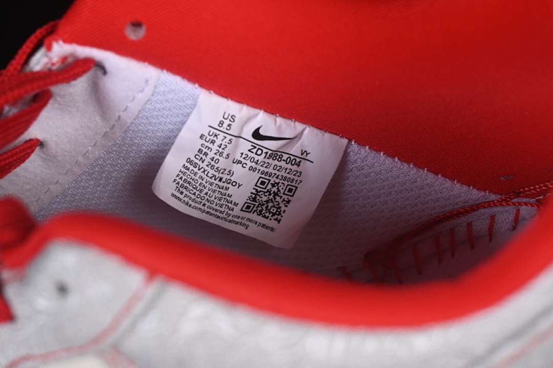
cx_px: 276
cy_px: 184
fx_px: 1152
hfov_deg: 27.0
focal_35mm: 75
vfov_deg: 18.2
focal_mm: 50
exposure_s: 1/80
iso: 160
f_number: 7.1
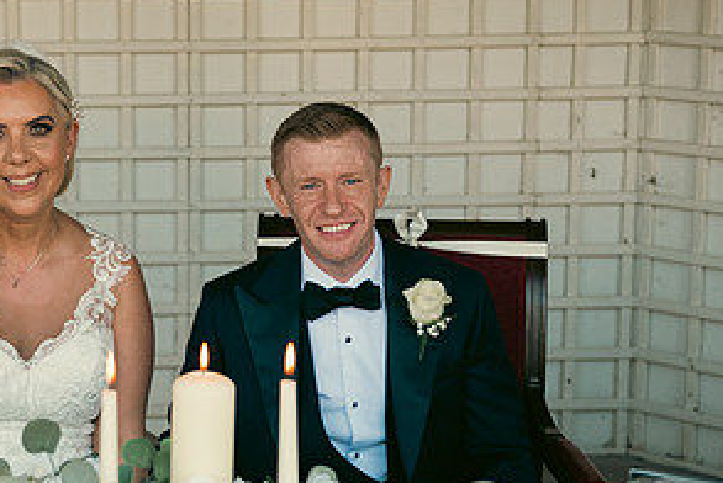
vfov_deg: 14.4
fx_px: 1910
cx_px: 86
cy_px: 235
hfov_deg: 21.0
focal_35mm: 95
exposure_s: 1/250
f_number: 3.5
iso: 320
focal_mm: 48
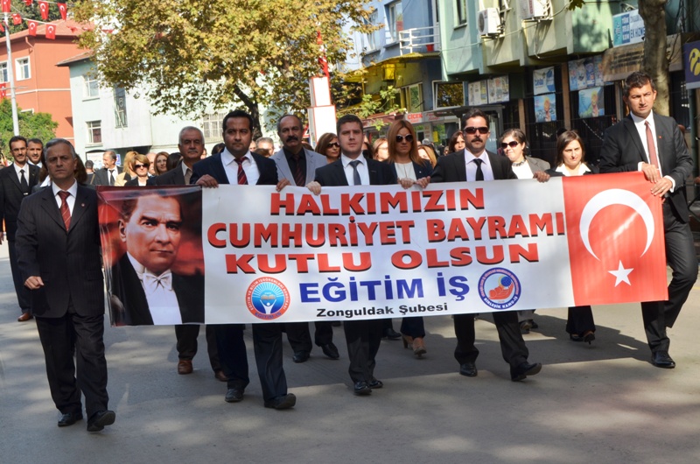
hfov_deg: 28.1
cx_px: 350
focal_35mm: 72
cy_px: 232
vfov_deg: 18.8
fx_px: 1397
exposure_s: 1/200
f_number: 14
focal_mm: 48
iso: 320
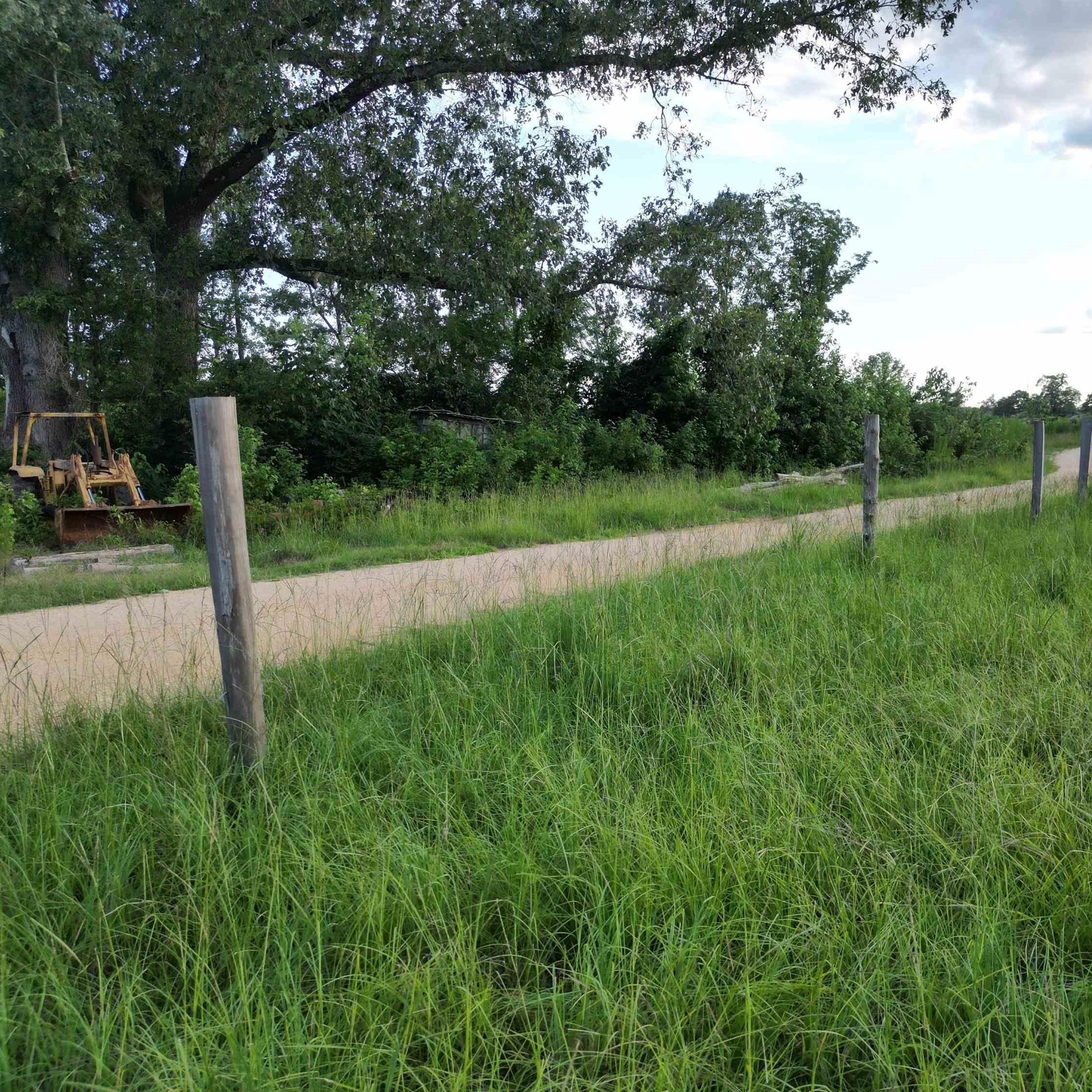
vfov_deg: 55.6
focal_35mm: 29
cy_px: 559
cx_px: 662
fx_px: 1035
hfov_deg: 55.2
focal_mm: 6.72
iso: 110
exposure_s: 1/1000
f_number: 1.7
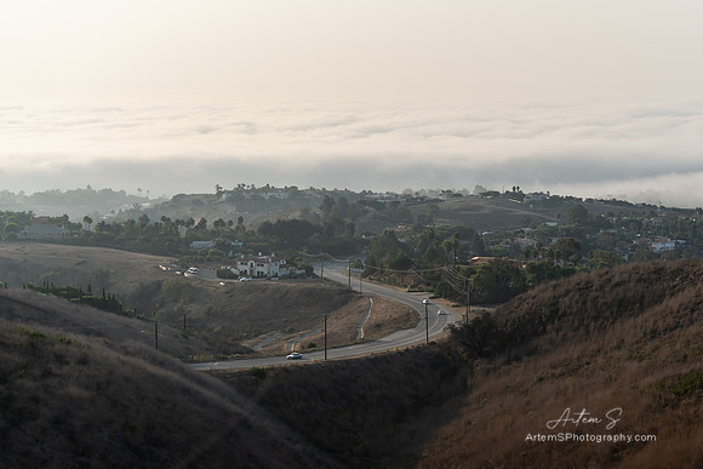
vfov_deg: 18.1
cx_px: 435
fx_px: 1468
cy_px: 201
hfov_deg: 26.9
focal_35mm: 75
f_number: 4.5
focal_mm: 60
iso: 100
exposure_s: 1/640
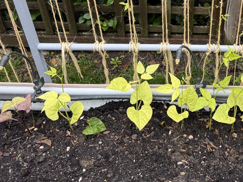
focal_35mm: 44
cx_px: 205
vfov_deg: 31.4
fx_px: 309
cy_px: 19
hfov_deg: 40.6
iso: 100
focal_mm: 6.76
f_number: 1.78
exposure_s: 1/121
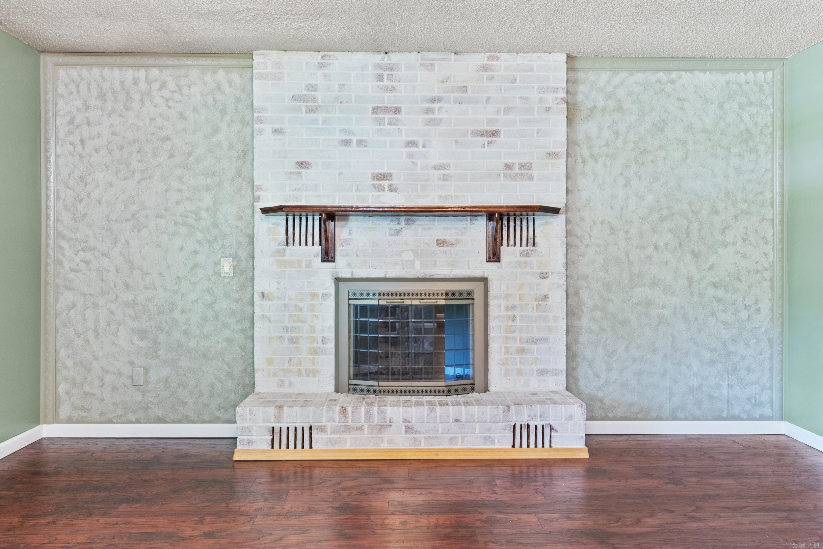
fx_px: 617
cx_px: 412
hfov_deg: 67.4
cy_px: 274
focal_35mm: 27
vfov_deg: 47.9
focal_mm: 18
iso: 400
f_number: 7.1
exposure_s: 2
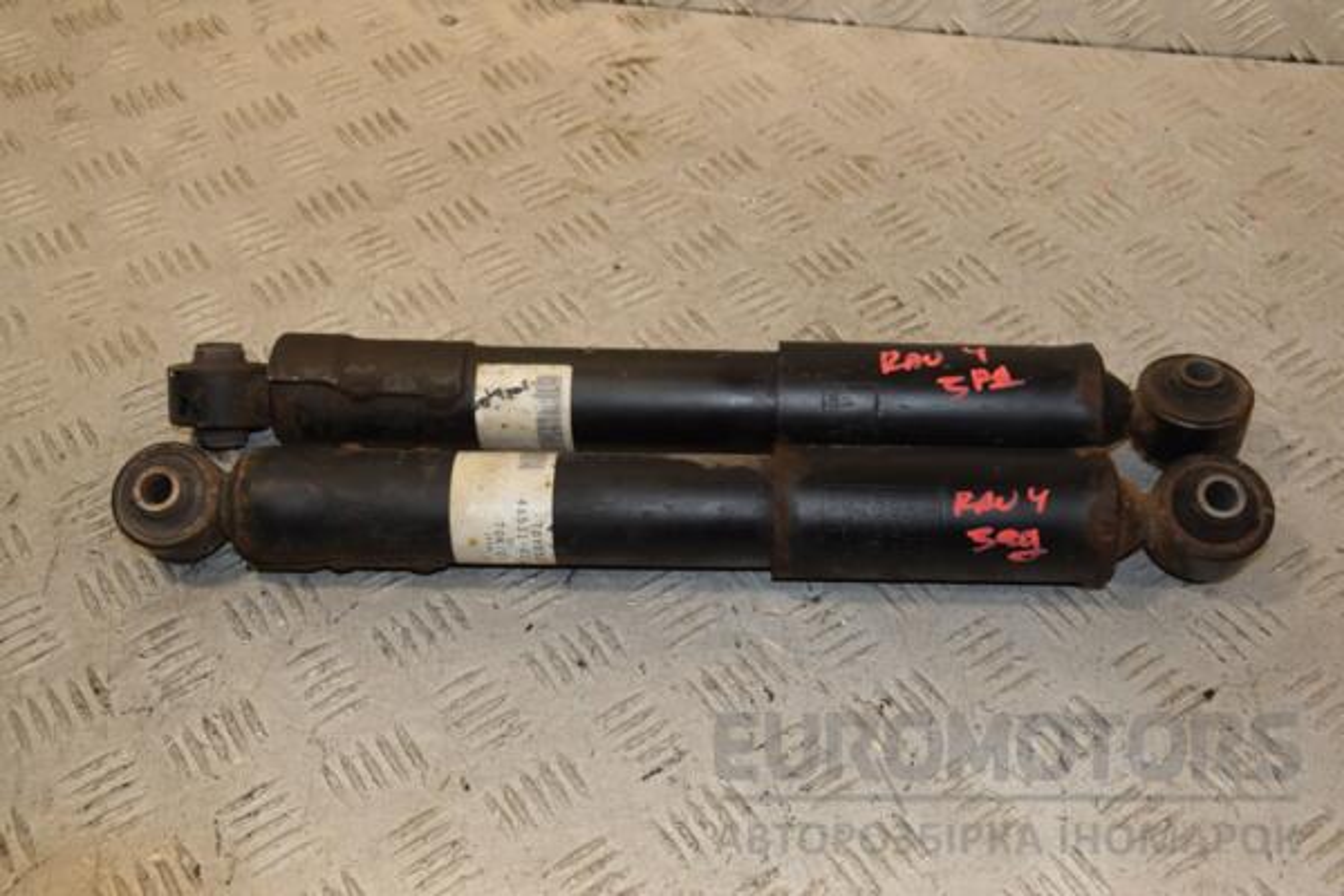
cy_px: 448
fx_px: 1680
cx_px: 672
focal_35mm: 45
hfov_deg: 43.6
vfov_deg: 29.9
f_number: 7.1
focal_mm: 30
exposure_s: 1/200
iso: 800
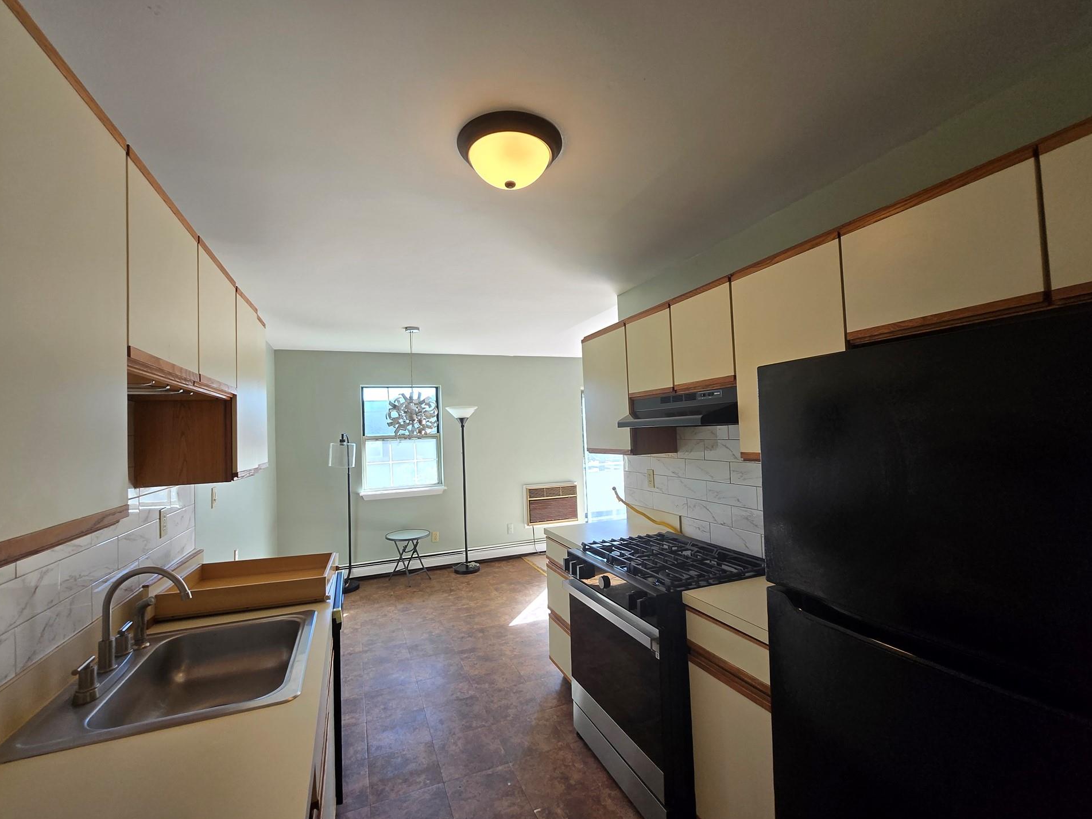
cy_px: 422
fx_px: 442
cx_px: 545
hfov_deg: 102.1
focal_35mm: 14
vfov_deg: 85.6
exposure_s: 1/60
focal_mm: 1.7
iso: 50
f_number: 2.2
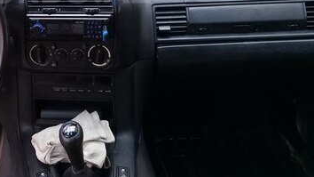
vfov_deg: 18.5
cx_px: 60
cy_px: -10
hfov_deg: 32.4
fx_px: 524
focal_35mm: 63
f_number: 2.2
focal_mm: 3.3
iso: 50
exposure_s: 1/33
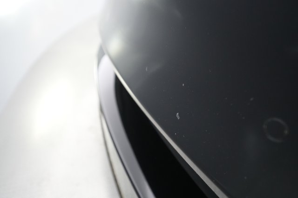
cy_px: 99
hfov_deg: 65.5
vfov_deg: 46.4
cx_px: 149
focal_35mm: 28
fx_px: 232
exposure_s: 1/100
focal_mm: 28
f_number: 4
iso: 5000
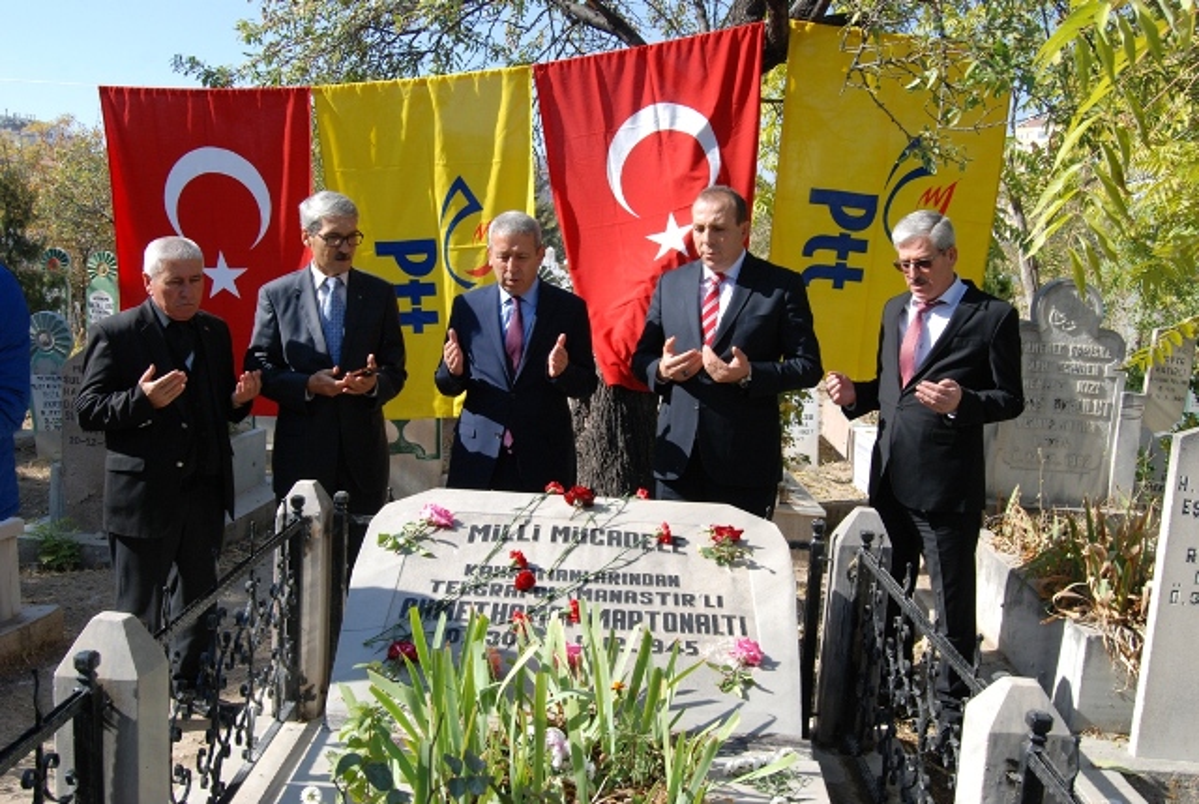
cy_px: 402
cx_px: 600
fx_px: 1151
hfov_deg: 55.0
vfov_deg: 38.5
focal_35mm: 34
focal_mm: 23
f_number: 9
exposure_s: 1/320
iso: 400
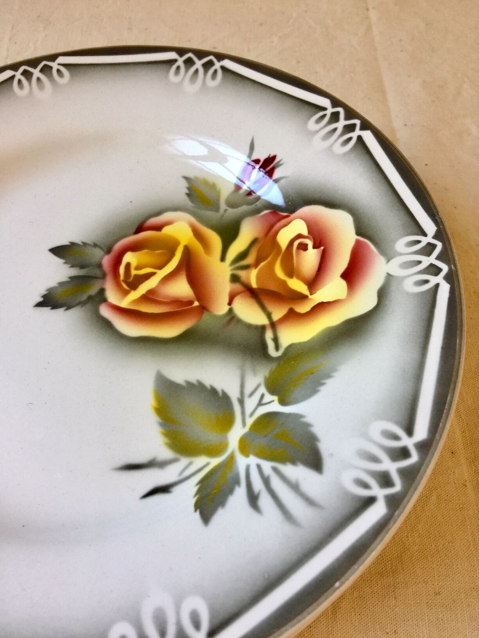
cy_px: 319
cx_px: 240
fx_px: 535
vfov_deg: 61.7
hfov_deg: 48.2
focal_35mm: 29
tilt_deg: -57.8
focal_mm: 4.15
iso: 50
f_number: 2.2
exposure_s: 1/17
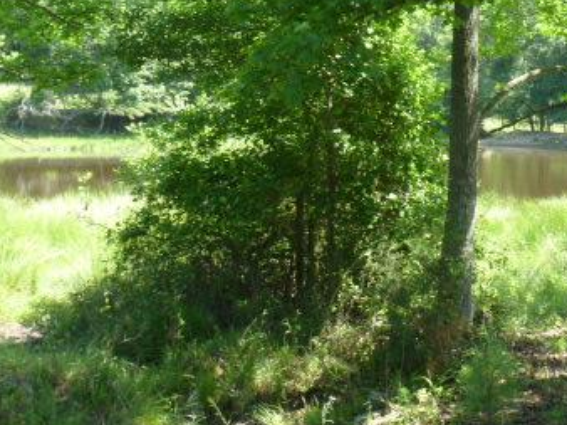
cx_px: 401
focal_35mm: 72
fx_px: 1179
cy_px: 116
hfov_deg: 26.8
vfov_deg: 20.3
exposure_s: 1/80
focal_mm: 6.8
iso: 100
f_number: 3.8
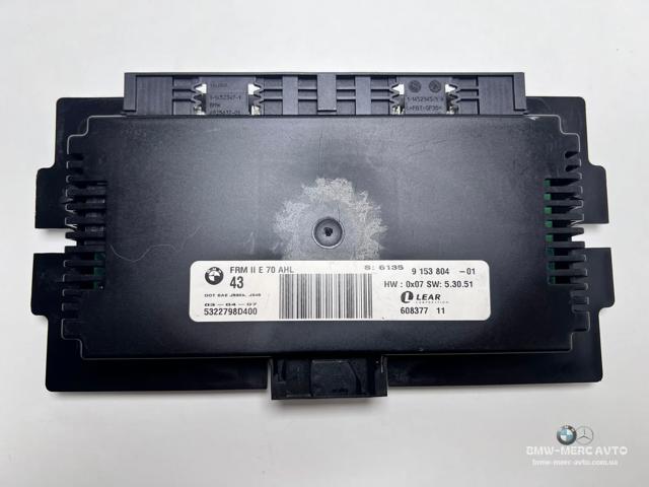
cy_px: 244
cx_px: 324
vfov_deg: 53.1
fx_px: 487
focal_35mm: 26
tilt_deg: -85.4
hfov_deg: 67.3
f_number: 1.5
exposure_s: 1/103
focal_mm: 5.7
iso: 32
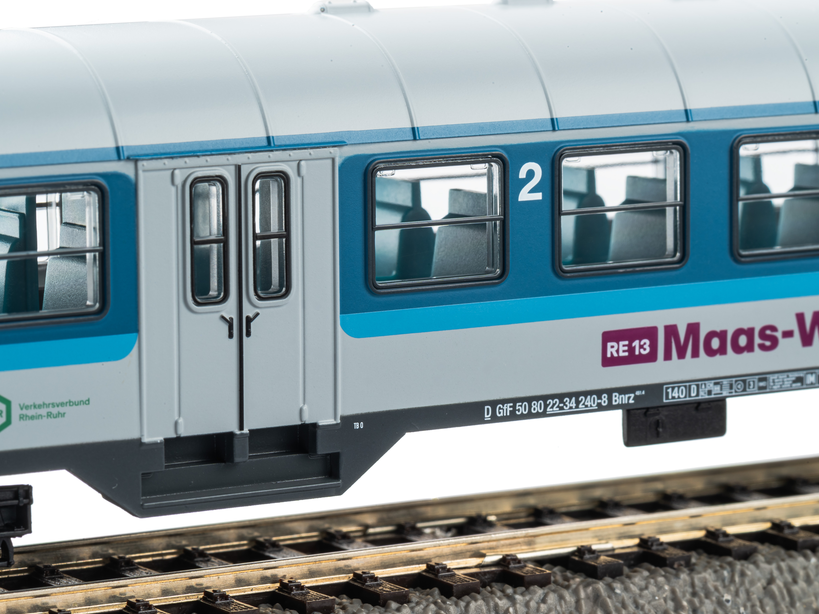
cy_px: 307
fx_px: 2697
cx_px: 381
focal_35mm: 114
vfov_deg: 13.0
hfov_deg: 17.3
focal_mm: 105
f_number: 29
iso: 100
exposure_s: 1/2.5
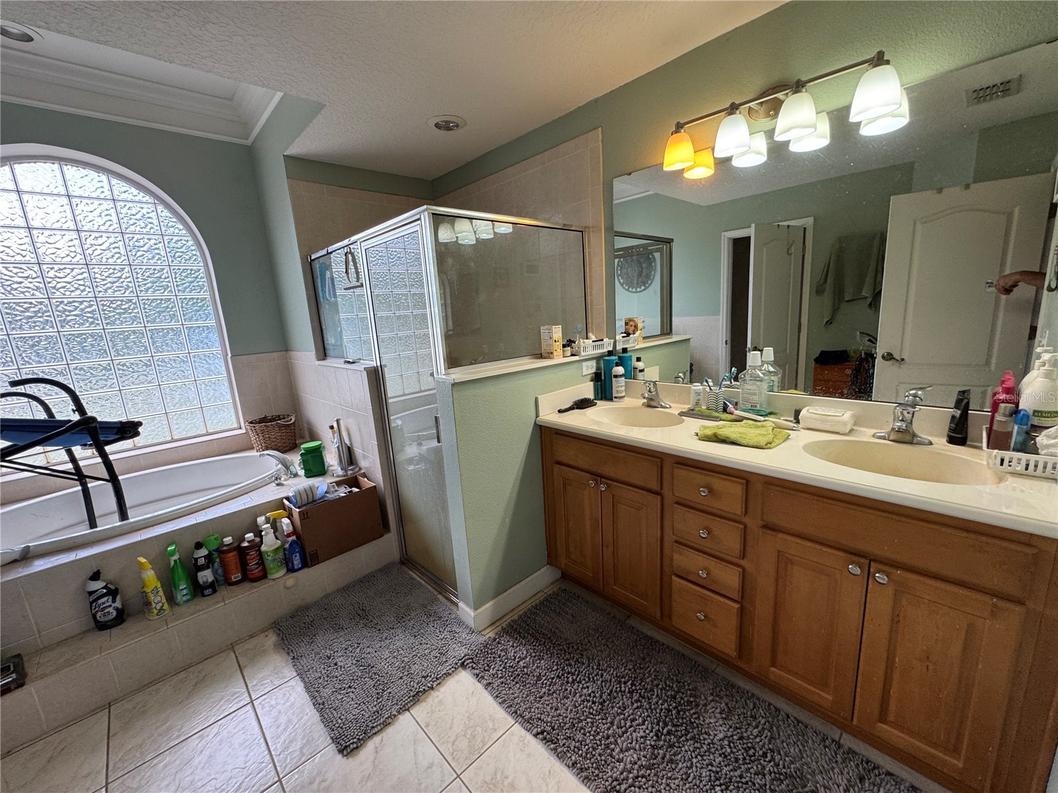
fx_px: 428
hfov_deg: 102.1
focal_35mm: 14
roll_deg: +3.9
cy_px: 396
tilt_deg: -13.1
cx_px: 529
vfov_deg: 85.7
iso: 125
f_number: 2.2
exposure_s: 1/120
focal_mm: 2.22
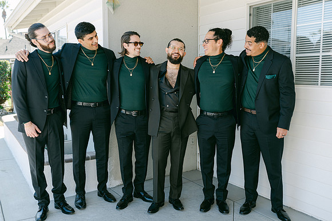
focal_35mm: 35
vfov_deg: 37.9
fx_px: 323
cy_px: 110
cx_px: 166
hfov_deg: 54.4
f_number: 4
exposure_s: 1/320
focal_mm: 35
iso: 80
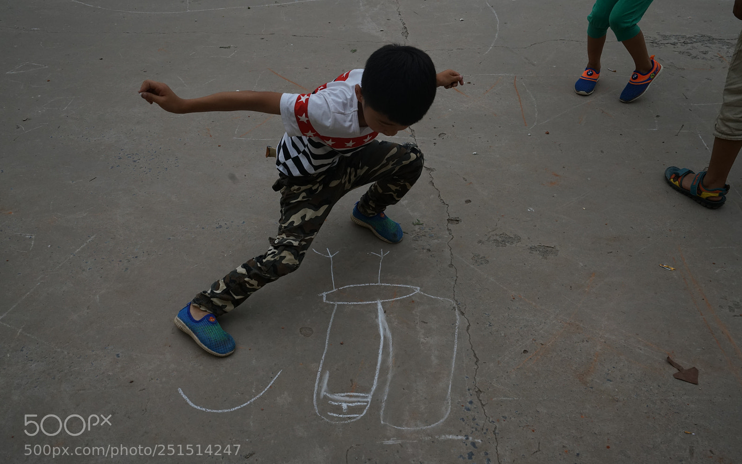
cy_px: 236
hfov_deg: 61.2
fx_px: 627
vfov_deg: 40.6
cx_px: 371
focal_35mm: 31
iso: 1000
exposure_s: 1/2000
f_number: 9
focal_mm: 30
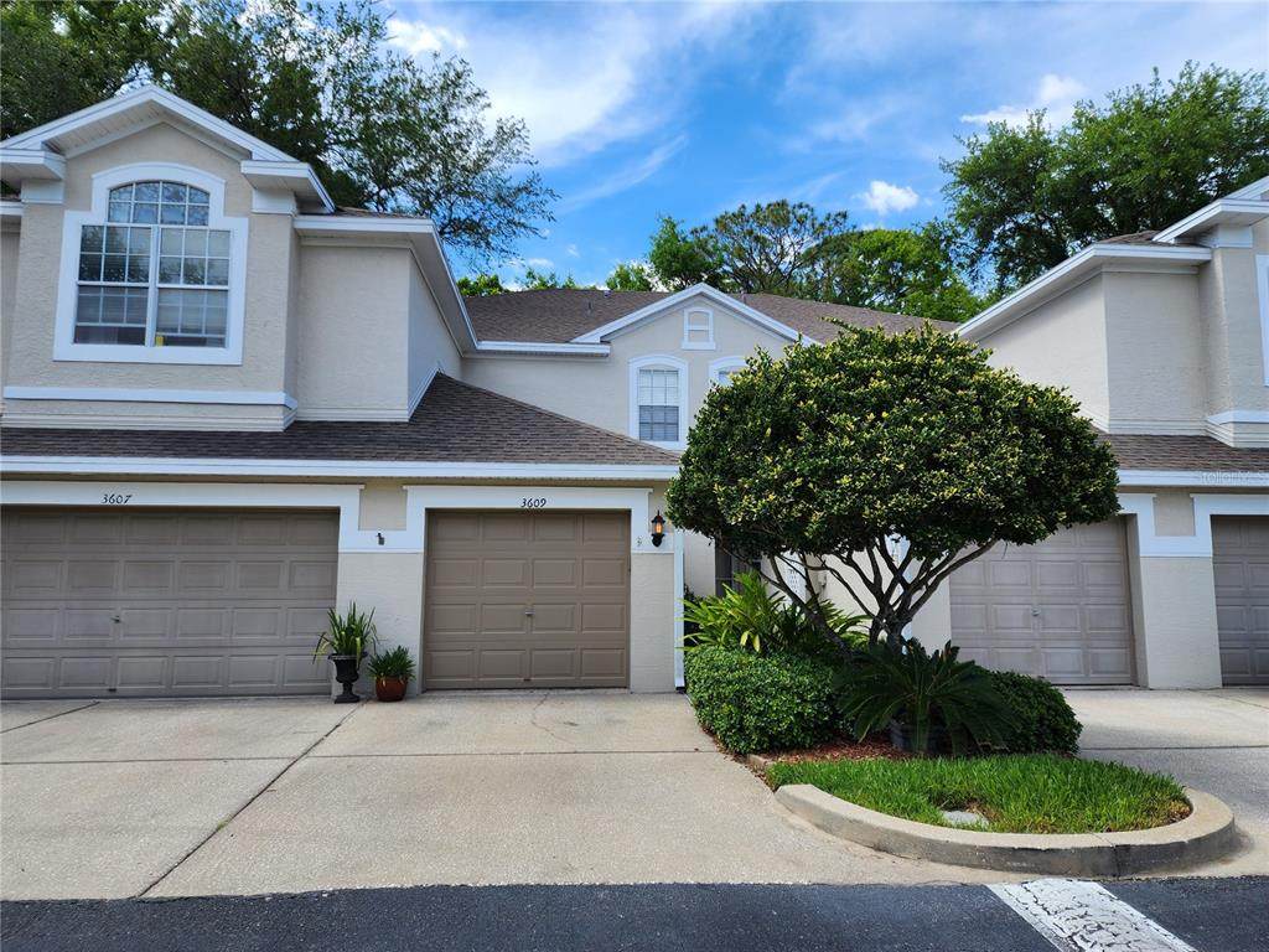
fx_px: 843
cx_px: 634
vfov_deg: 58.9
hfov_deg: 73.9
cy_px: 476
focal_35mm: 23
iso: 12
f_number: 1.8
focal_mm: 6.4
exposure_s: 1/631
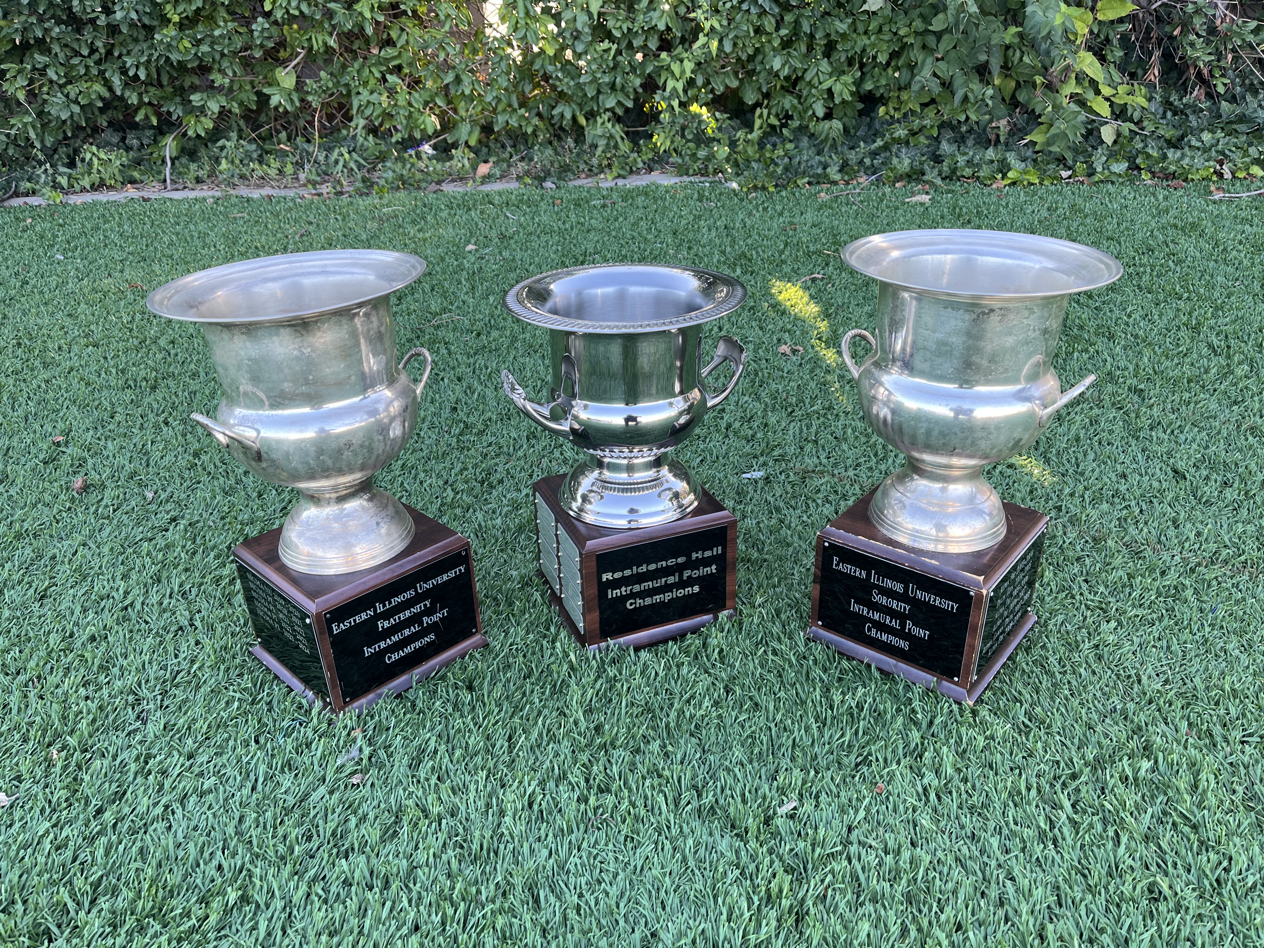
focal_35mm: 26
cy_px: 474
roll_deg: +3.9
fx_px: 949
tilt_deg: -28.1
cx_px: 632
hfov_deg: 67.3
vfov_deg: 53.1
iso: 40
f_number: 1.6
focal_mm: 5.1
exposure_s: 1/120
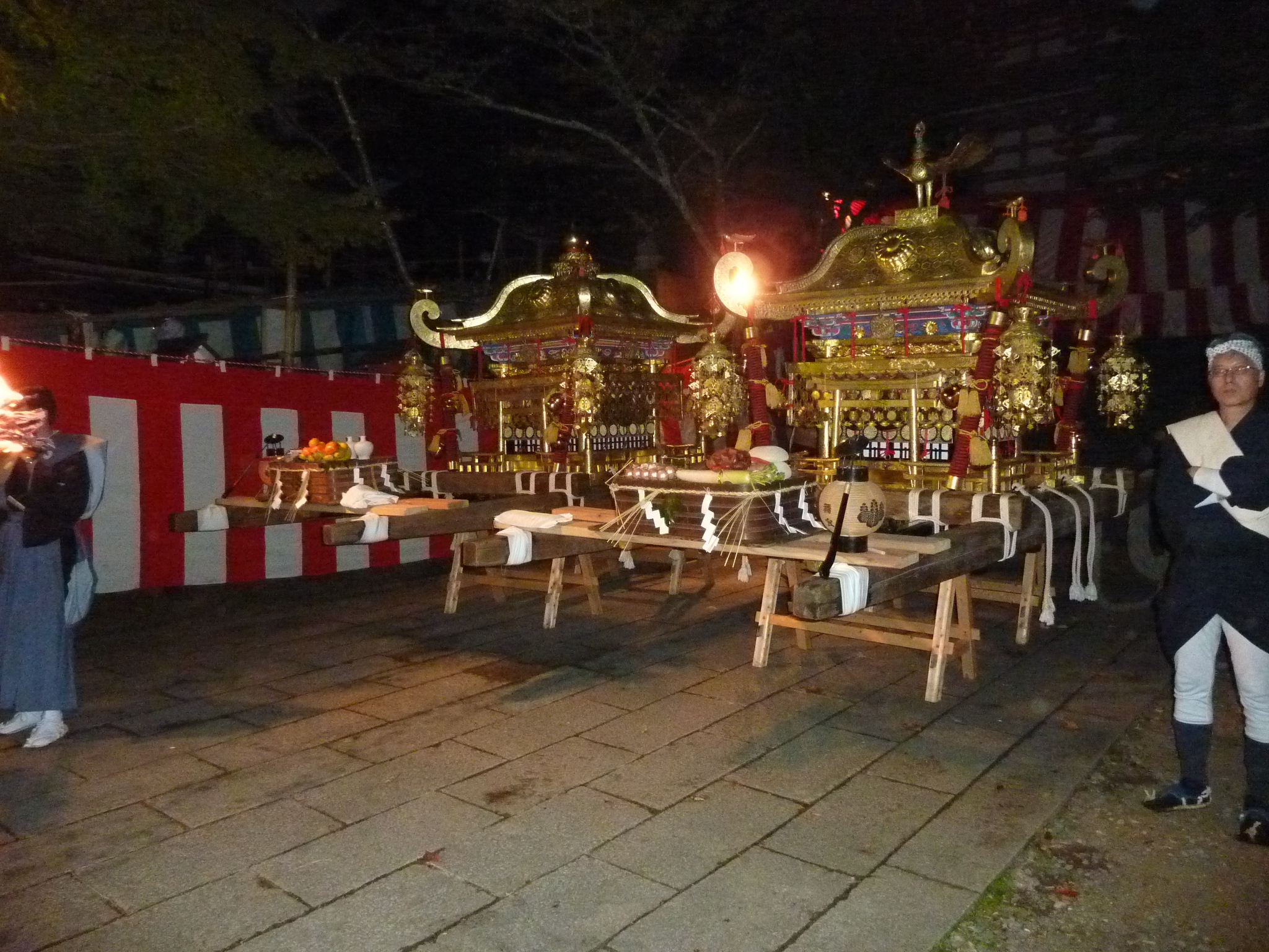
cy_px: 476
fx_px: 916
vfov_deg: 54.9
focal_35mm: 25
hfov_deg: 69.4
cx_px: 634
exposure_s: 1/30
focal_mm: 4.1
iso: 1000
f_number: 3.3
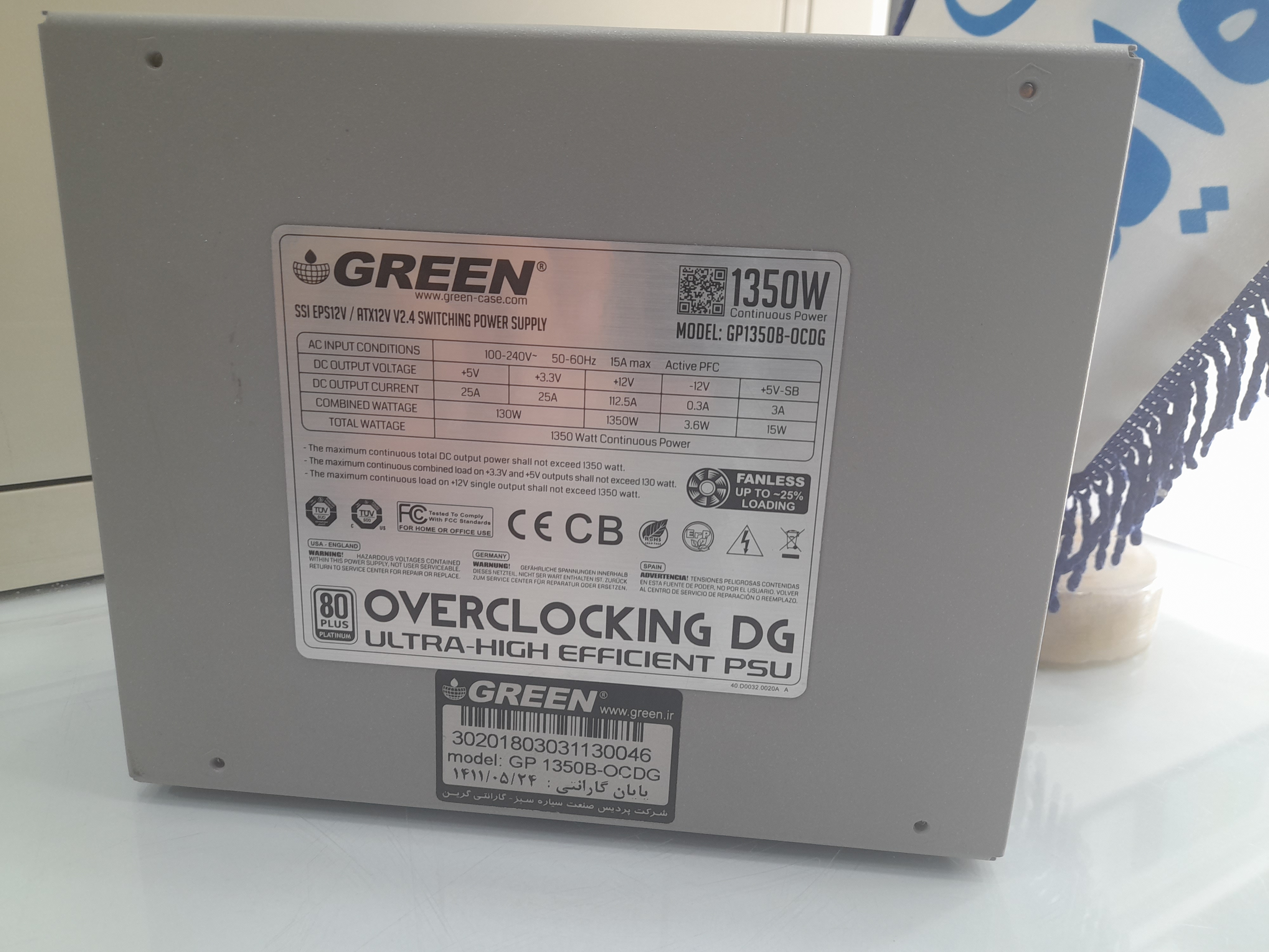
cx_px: 634
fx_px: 916
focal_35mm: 25
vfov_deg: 54.9
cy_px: 476
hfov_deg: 69.4
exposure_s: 1/50
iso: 80
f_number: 2
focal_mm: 4.6
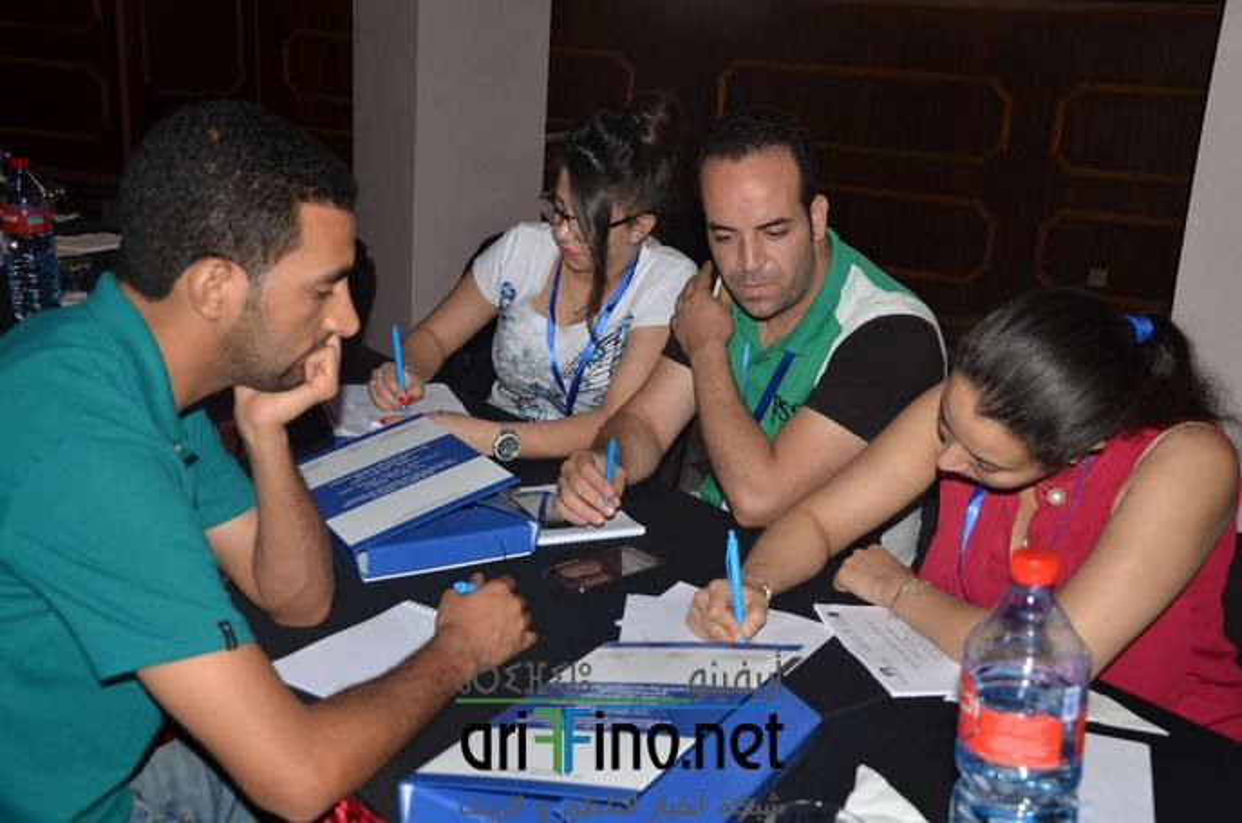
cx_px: 621
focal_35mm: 39
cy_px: 412
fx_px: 1343
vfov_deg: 34.1
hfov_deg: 49.6
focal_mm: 26
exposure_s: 1/60
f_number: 4
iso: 100
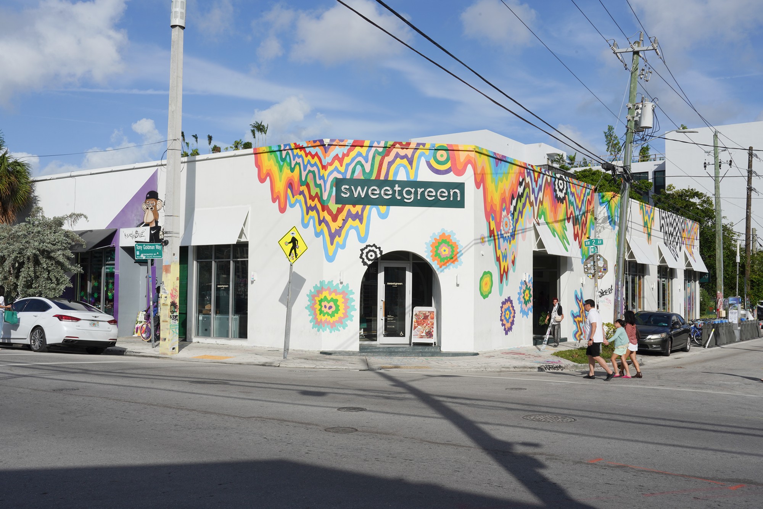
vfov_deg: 36.0
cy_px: 254
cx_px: 382
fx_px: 784
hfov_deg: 51.9
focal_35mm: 37
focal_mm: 37
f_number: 22
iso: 100
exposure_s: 1/100
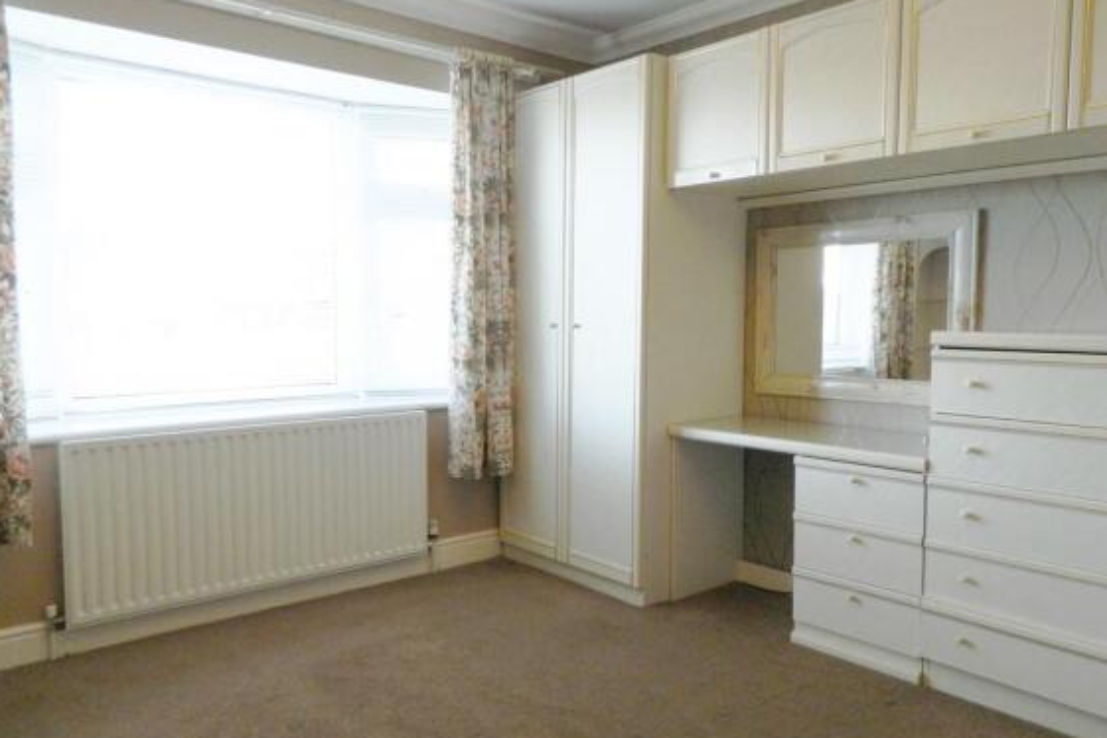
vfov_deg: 47.9
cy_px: 378
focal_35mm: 27
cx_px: 534
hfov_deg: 67.4
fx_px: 830
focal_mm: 4.5
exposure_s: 1/30
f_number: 3.1
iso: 220
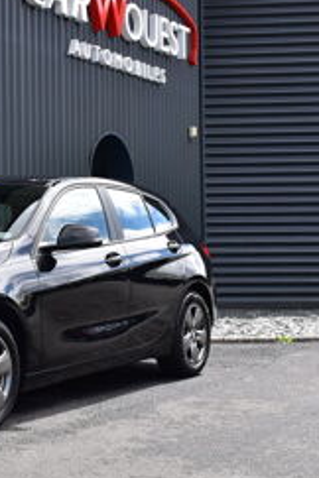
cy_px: 222
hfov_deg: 18.5
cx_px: -28
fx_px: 944
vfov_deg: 28.4
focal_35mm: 71
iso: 400
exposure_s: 1/250
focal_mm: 24
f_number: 10
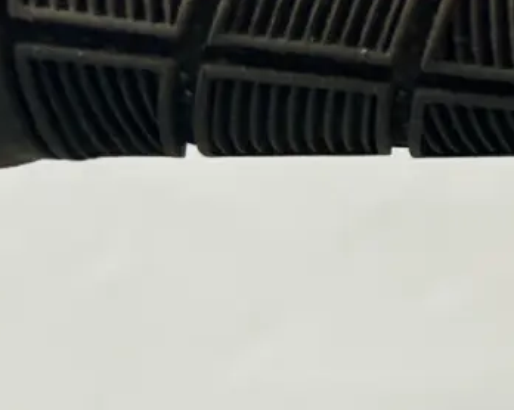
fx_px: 2129
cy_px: -55
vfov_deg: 10.9
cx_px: 1205
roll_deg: +27.8
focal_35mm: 140
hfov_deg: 11.5
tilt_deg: -24.6
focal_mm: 5.7
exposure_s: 1/121
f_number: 1.5
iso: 40
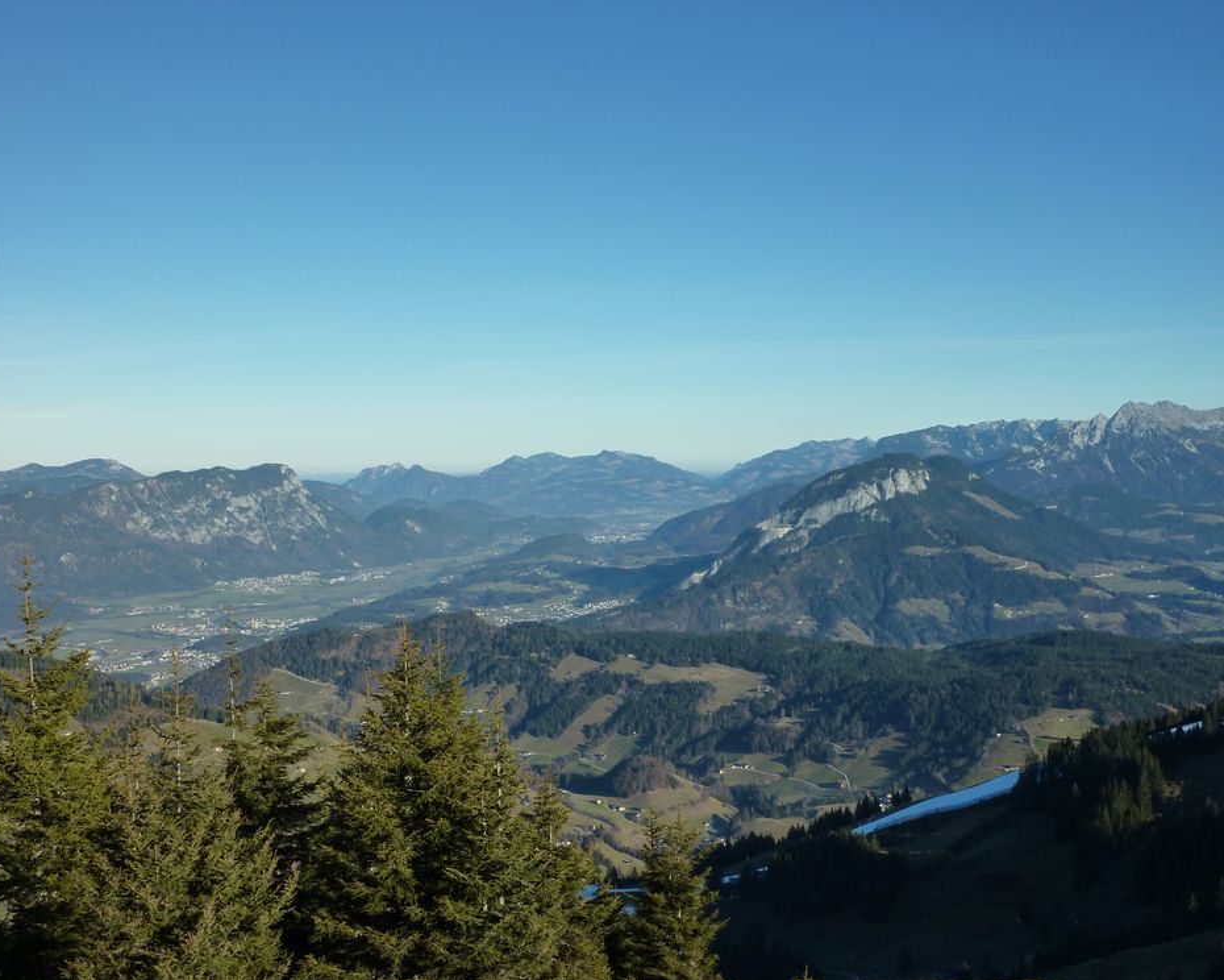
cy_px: 490
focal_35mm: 42
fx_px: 1521
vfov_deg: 35.7
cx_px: 578
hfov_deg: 43.8
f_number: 5.6
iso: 125
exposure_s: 1/500
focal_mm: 6.5
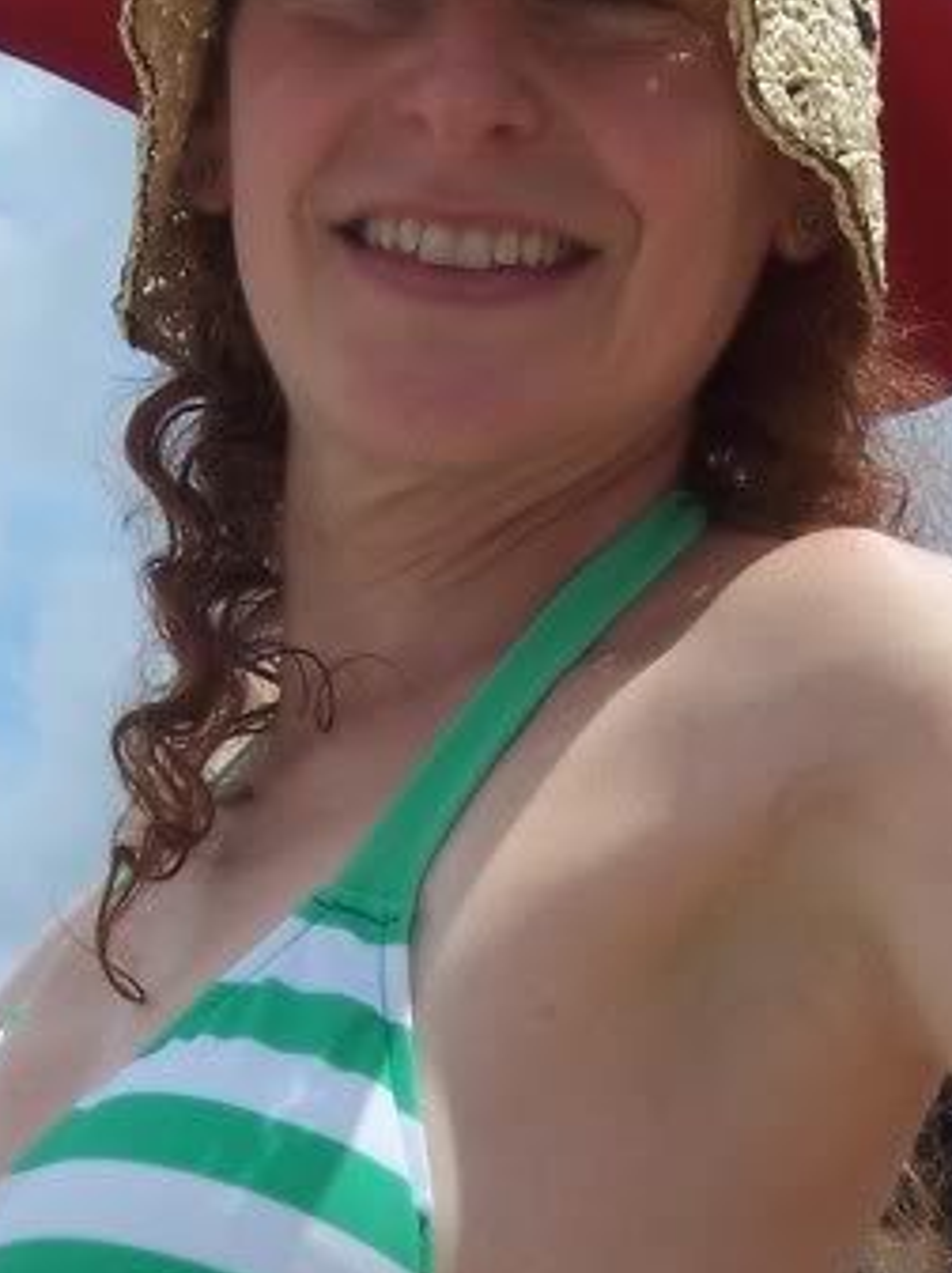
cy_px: 1186
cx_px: 676
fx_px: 7825
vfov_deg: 9.3
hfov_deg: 7.0
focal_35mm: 213
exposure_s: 1/500
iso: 80
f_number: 6.3
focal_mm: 12
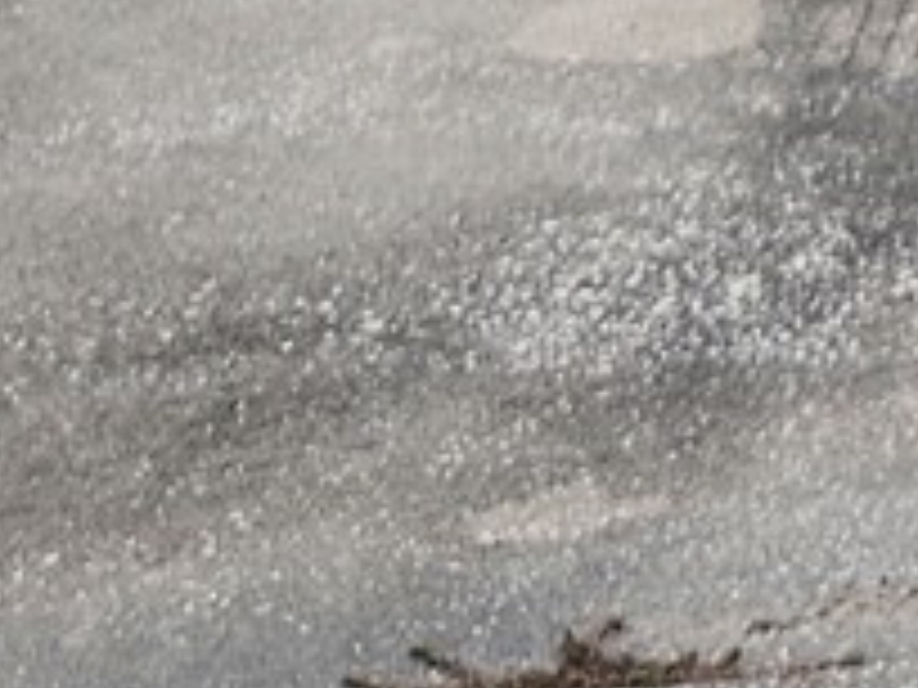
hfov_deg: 9.5
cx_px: 2367
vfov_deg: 7.2
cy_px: -1484
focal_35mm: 180
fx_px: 4774
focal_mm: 5.4
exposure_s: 1/2222
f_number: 1.8
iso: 20
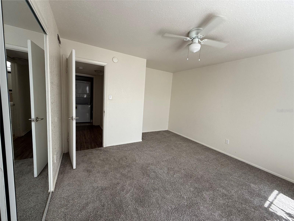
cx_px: 147
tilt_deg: -6.2
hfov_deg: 102.1
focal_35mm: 14
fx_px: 119
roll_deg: -3.7
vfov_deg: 85.7
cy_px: 110
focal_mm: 2.22
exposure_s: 1/99
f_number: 2.2
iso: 64
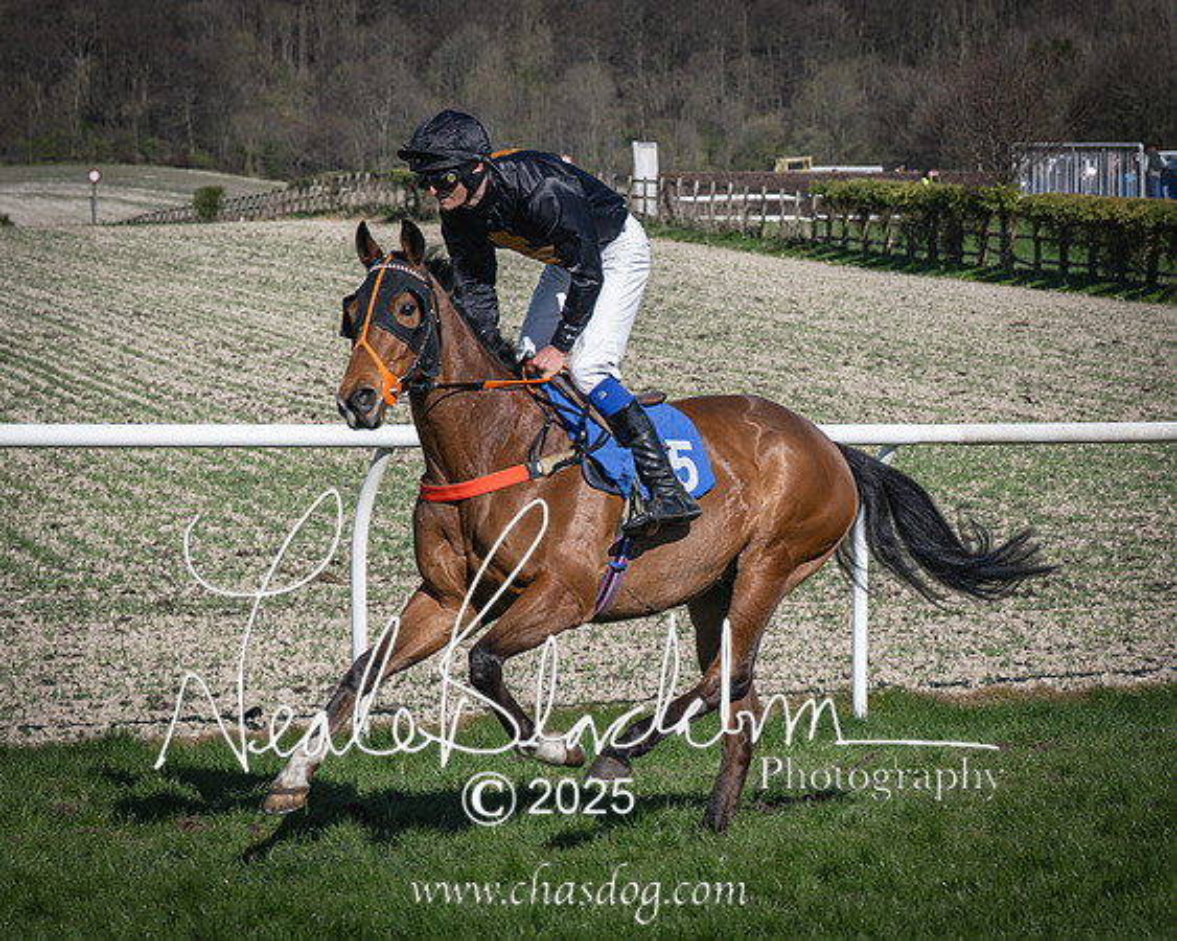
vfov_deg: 9.2
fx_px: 5828
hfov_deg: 11.5
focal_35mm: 167
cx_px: 643
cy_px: 524
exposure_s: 1/3200
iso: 200
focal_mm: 70
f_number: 4
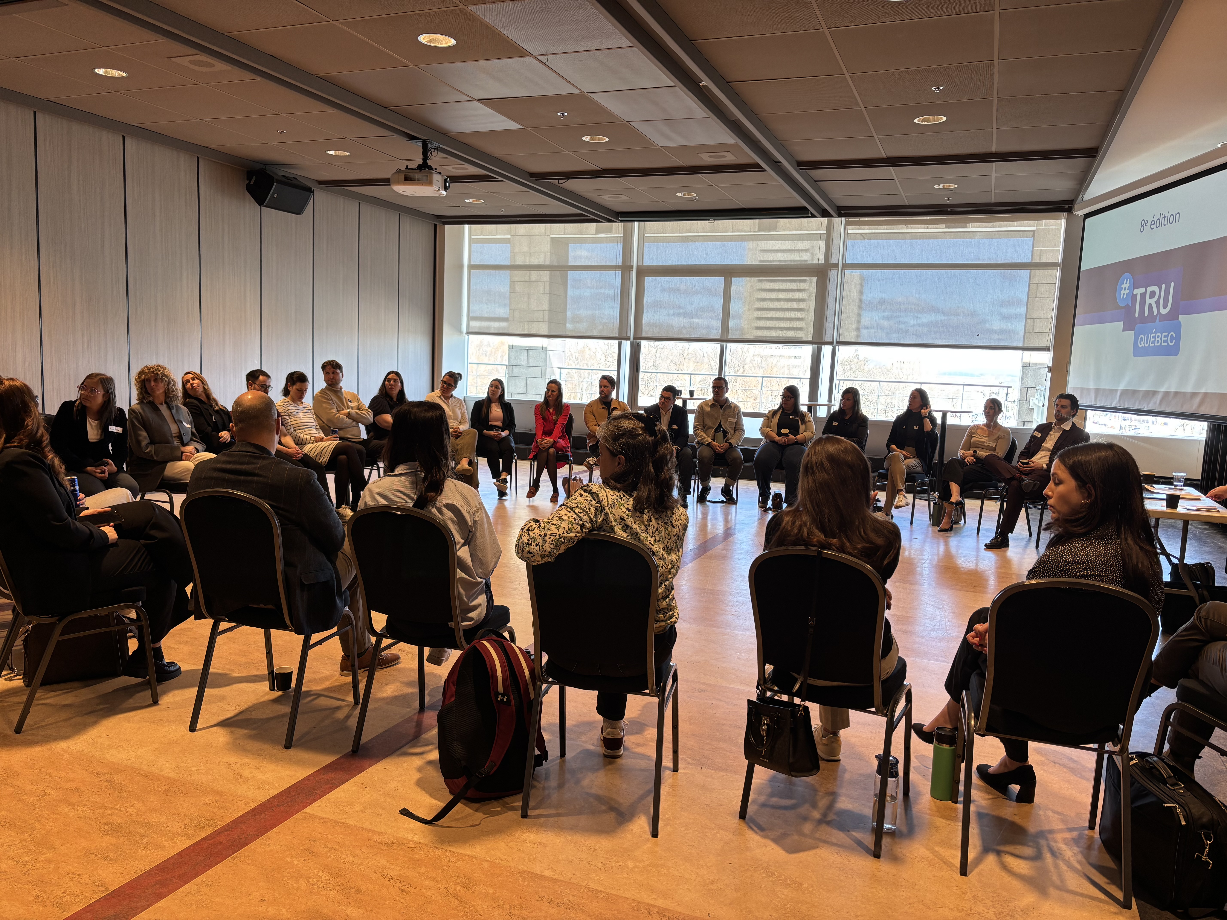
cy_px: 460
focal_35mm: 26
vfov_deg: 53.1
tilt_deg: -6.2
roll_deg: -1.9
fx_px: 922
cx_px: 614
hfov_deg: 67.3
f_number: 1.6
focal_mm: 5.96
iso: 80
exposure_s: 1/100
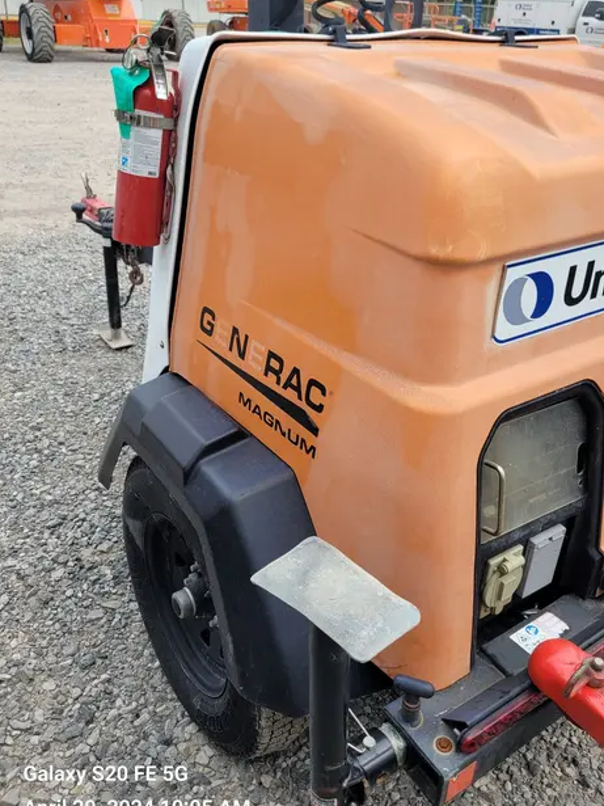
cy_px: 389
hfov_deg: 45.3
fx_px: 721
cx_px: 338
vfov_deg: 58.3
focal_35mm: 31
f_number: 1.8
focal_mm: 5.4
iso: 40
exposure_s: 1/1061
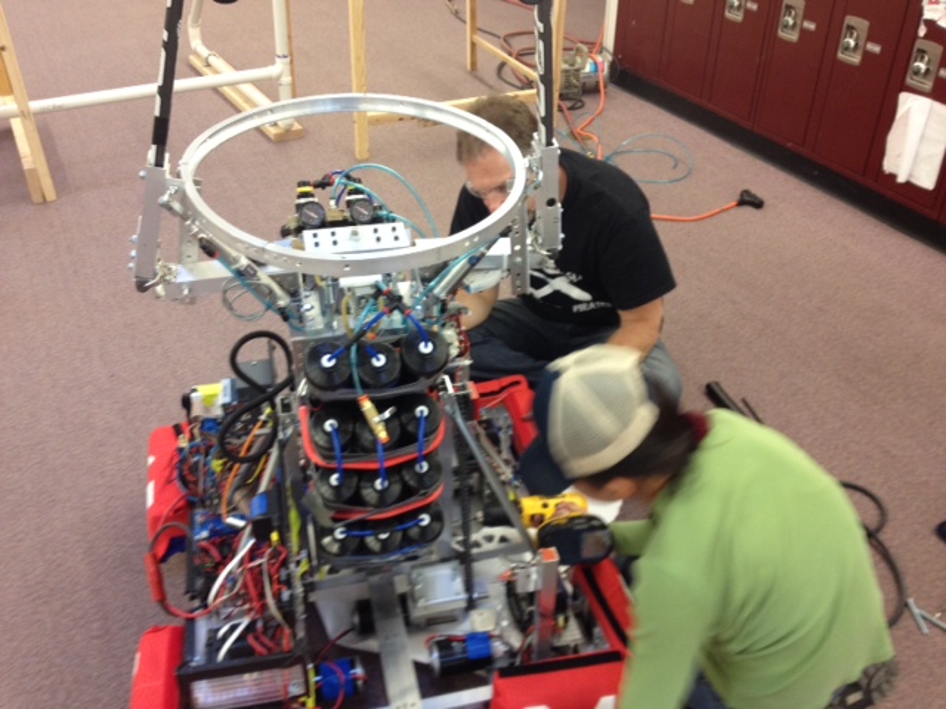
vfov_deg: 40.7
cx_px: 473
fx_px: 956
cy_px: 354
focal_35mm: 35
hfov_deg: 52.6
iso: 125
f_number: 2.4
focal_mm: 4.28
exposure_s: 1/20
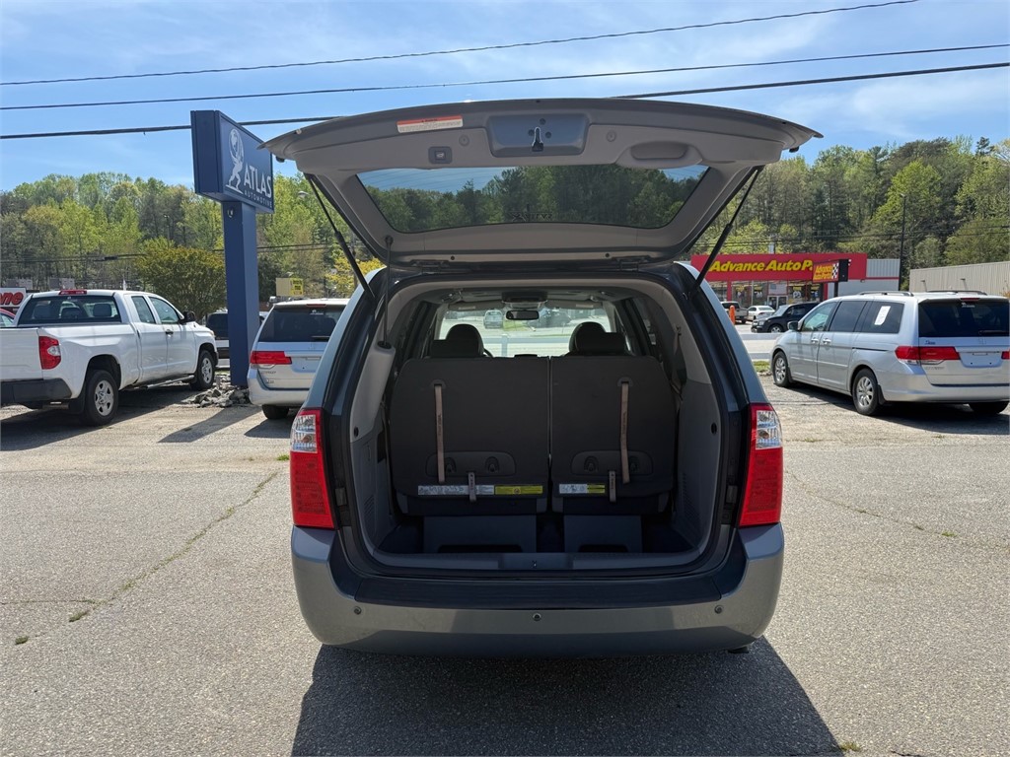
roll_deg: -0.2
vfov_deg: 56.8
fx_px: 700
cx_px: 505
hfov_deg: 71.6
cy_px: 378
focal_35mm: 24
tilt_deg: -6.0
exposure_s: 1/2525
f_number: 1.78
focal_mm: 6.76
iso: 80
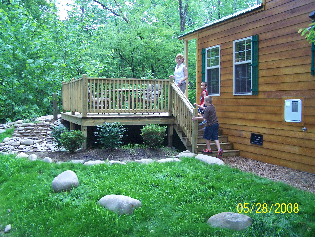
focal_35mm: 38
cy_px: 118
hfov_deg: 48.9
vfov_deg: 37.8
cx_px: 158
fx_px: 346
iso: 160
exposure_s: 1/100
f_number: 2.8
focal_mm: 6.3
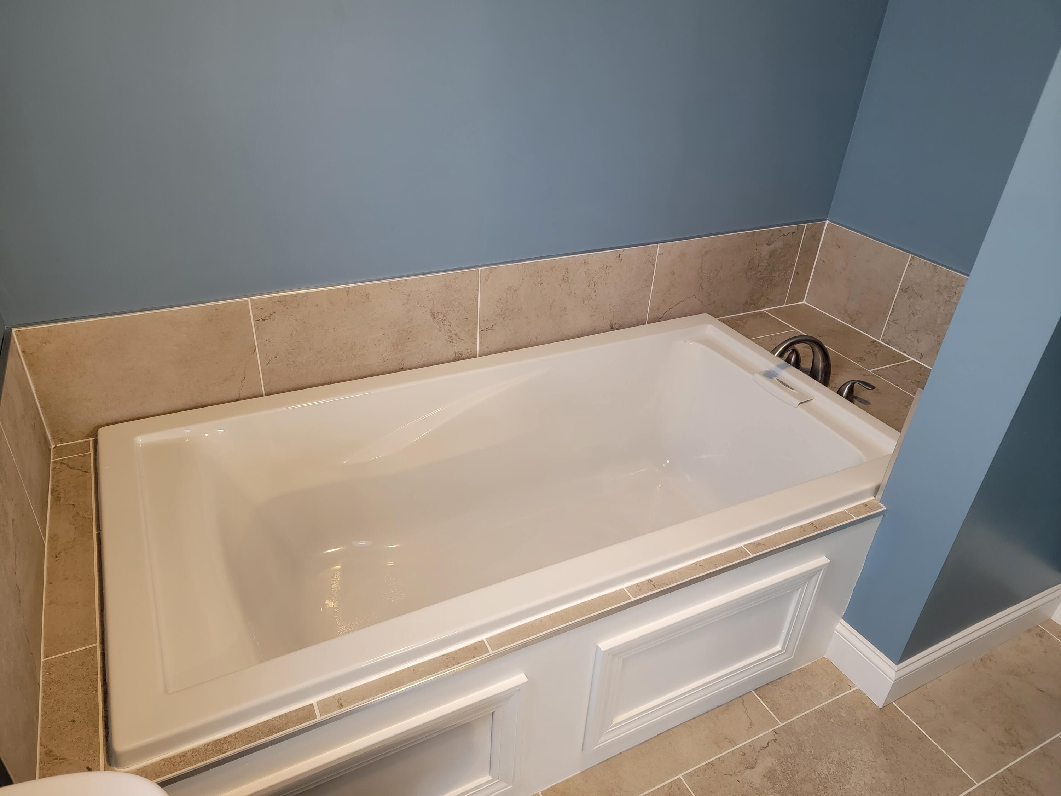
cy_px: 398
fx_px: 736
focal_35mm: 24
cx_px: 530
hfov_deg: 71.6
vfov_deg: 56.8
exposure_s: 1/39
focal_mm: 6.7
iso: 320
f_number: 1.8
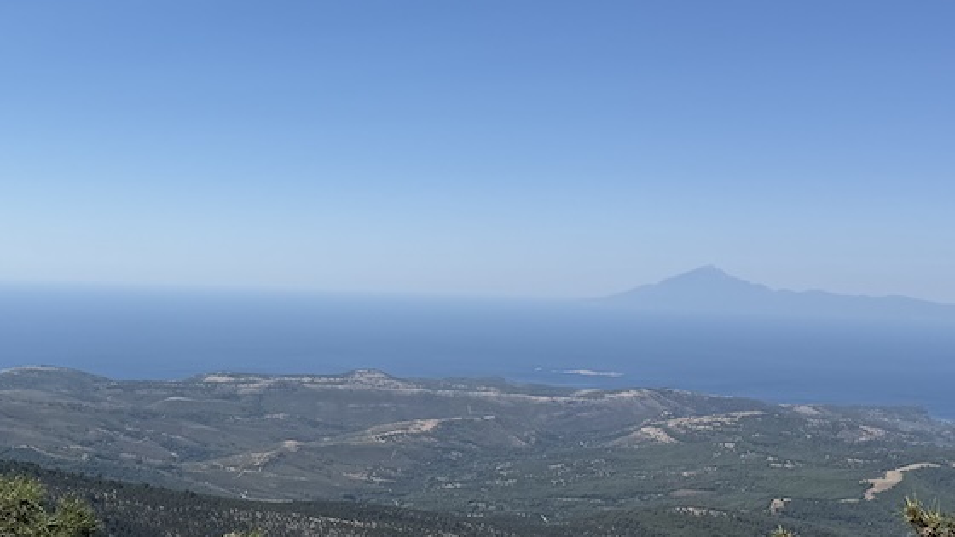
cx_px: 300
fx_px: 1418
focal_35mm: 56
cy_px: 339
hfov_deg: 36.7
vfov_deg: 21.4
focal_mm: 6.76
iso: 80
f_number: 1.78
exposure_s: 1/7353
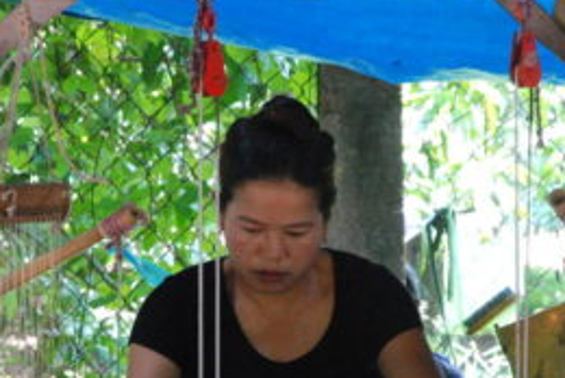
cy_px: 299
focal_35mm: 179
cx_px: 280
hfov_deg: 11.5
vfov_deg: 7.7
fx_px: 2812
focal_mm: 62
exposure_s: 1/60
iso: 1600
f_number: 9
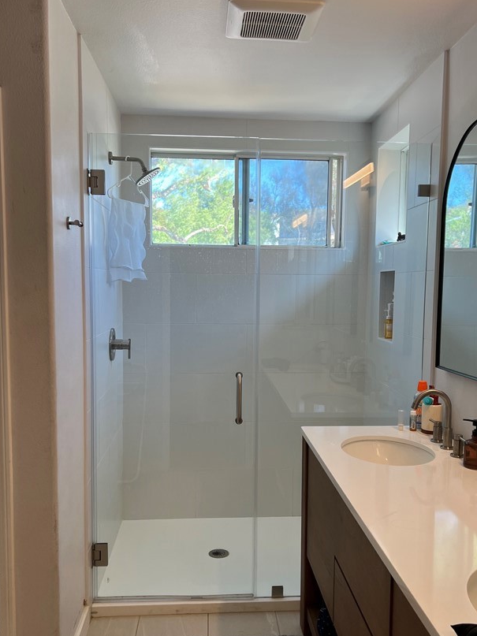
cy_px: 351
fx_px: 606
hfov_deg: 42.9
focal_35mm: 33
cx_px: 263
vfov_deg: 55.3
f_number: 1.5
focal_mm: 5.7
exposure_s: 1/120
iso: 50
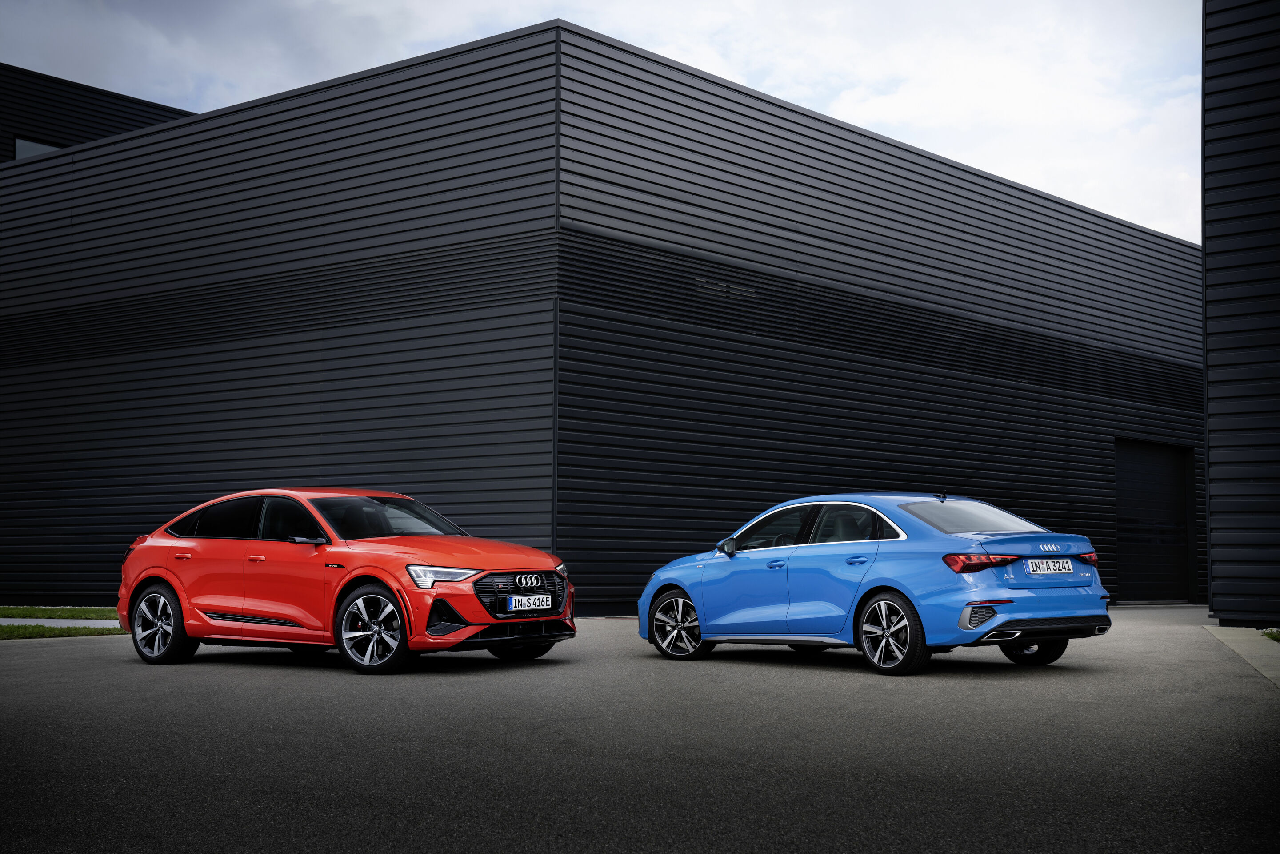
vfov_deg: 28.1
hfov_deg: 41.1
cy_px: 427
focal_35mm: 48
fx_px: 1707
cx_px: 640
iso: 80
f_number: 6.3
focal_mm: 48
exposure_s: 1/40
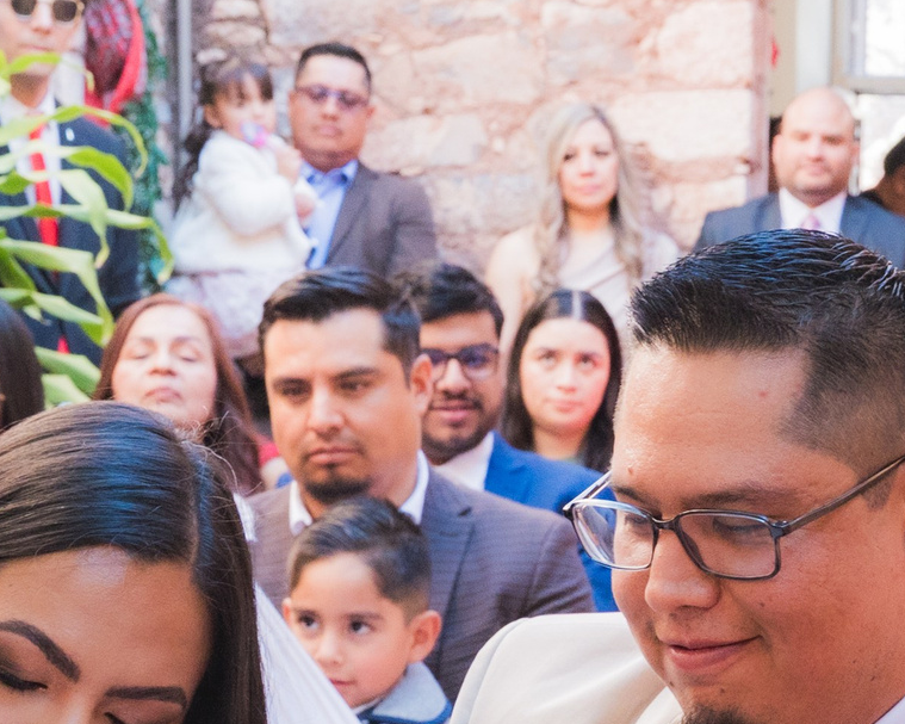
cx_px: 569
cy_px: 734
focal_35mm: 117
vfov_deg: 13.0
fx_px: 3133
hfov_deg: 16.4
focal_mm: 29.5
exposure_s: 1/200
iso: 800
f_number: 6.3
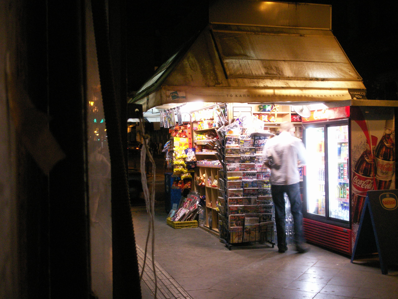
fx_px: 471
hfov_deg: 45.8
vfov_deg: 35.1
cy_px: 150
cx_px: 199
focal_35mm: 41
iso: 160
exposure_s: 1/10
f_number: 3.5
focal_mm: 8.7
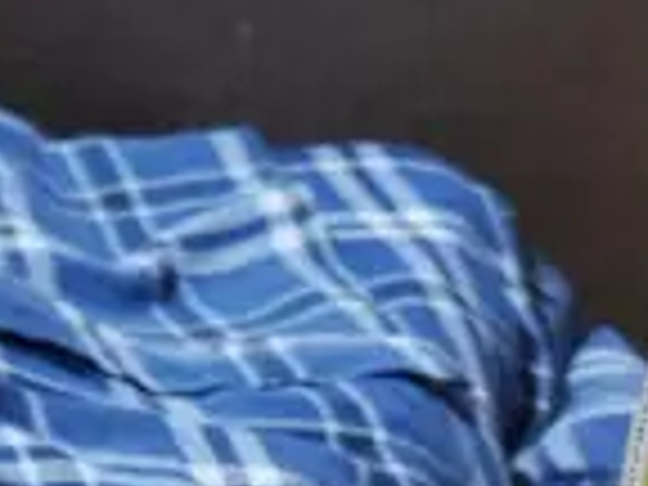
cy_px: 1636
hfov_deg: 9.0
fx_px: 3987
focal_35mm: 213
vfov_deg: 6.2
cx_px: 1094
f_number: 3.6
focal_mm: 15
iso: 400
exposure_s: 1/60
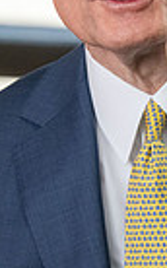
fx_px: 4225
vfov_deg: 3.6
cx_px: -31
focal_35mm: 579
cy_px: 38
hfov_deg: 2.3
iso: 2000
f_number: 4
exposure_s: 1/400
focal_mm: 135
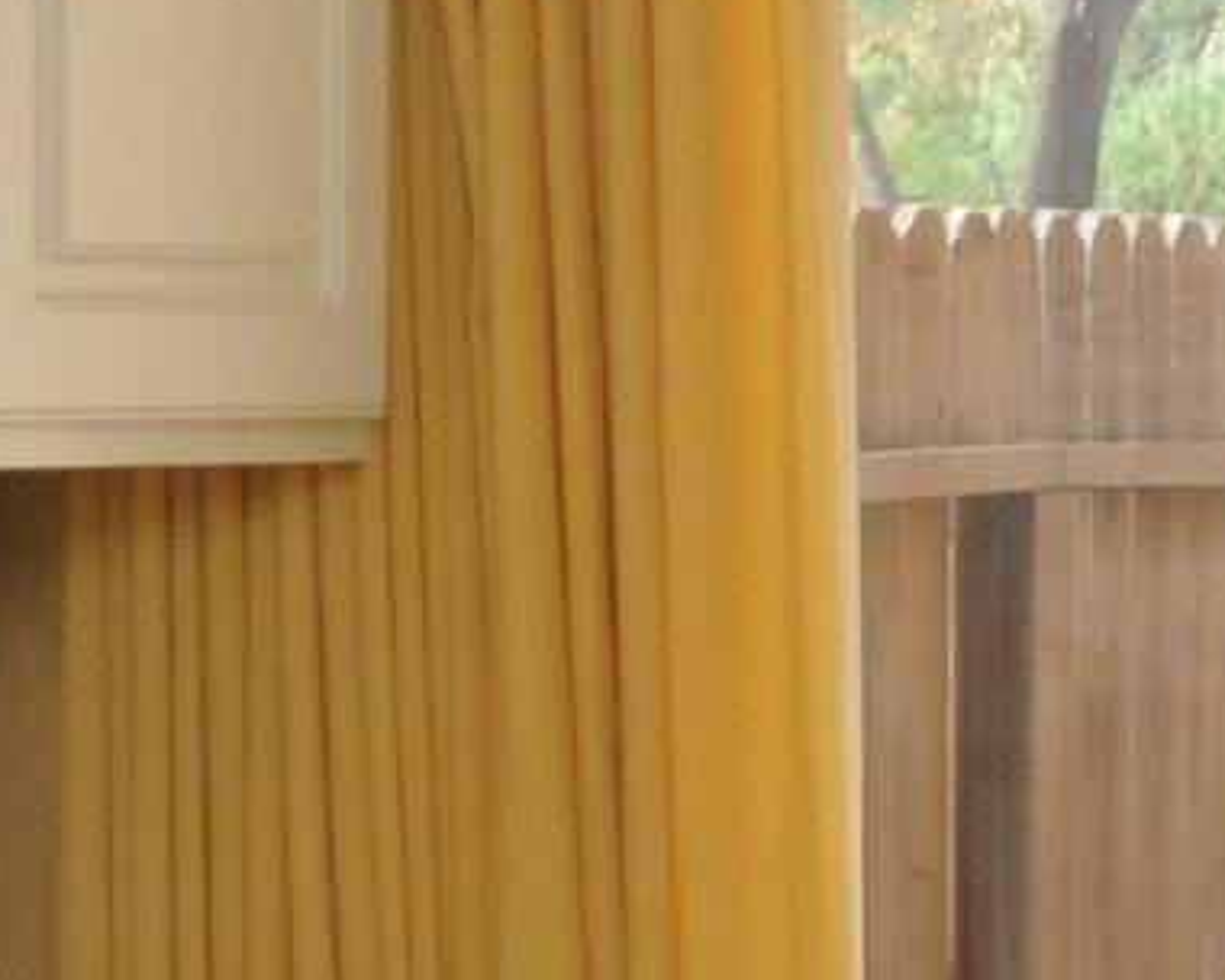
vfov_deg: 7.6
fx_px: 7251
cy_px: 1412
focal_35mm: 200
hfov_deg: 9.7
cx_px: 796
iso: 1600
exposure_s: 1/60
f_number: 10
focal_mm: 18
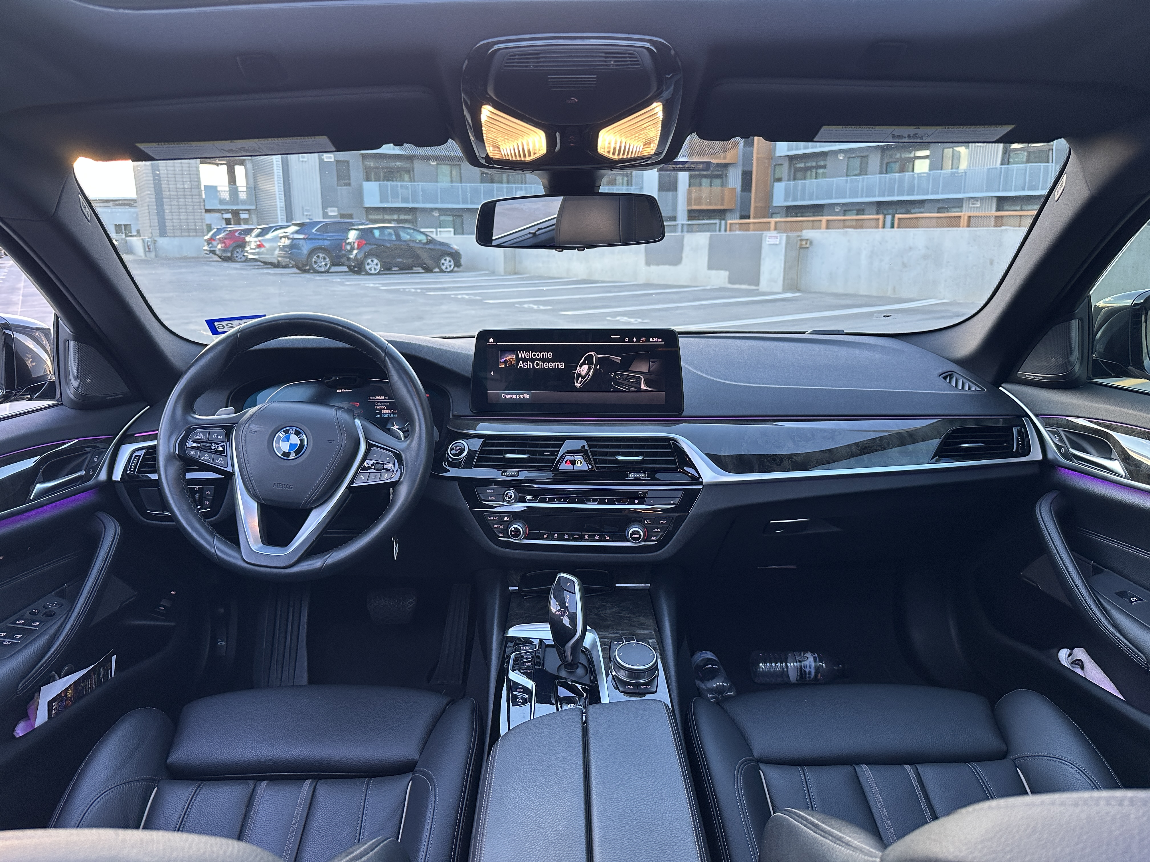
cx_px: 575
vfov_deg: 56.8
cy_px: 431
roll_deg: +0.0
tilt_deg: -13.5
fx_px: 797
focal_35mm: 24
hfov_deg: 71.6
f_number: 1.78
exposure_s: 1/61
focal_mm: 6.86
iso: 200
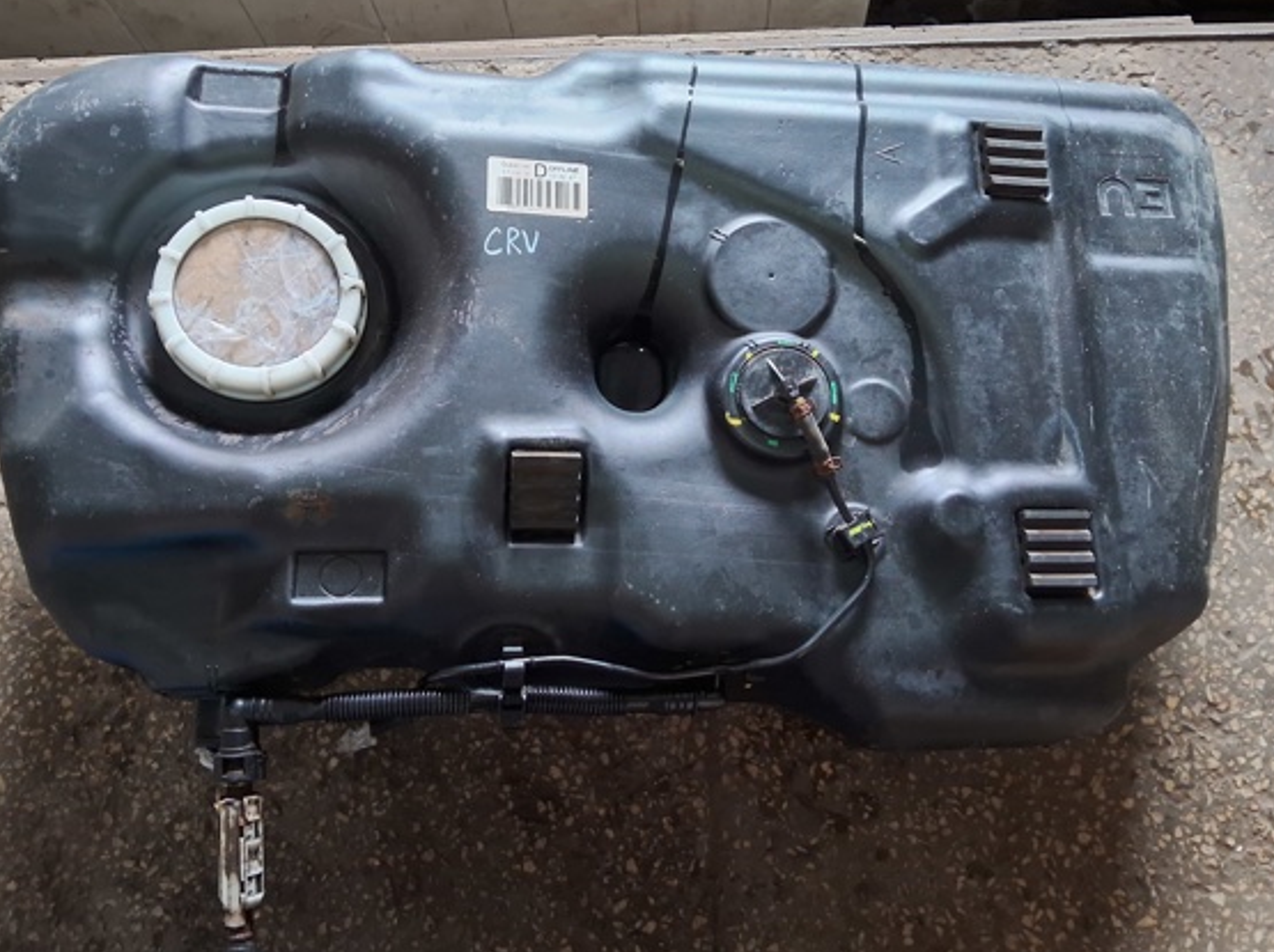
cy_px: 444
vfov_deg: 46.7
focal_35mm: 30
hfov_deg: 60.0
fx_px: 1103
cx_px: 606
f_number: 1.8
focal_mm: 3.98
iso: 800
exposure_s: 1/25
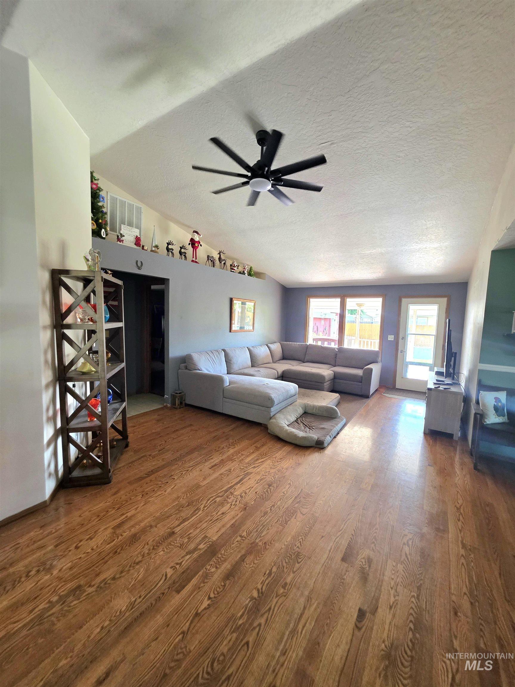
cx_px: 258
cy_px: 344
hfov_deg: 89.9
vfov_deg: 106.2
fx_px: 258
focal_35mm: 13
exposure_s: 1/60.2
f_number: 1.9
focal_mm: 2.2
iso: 200
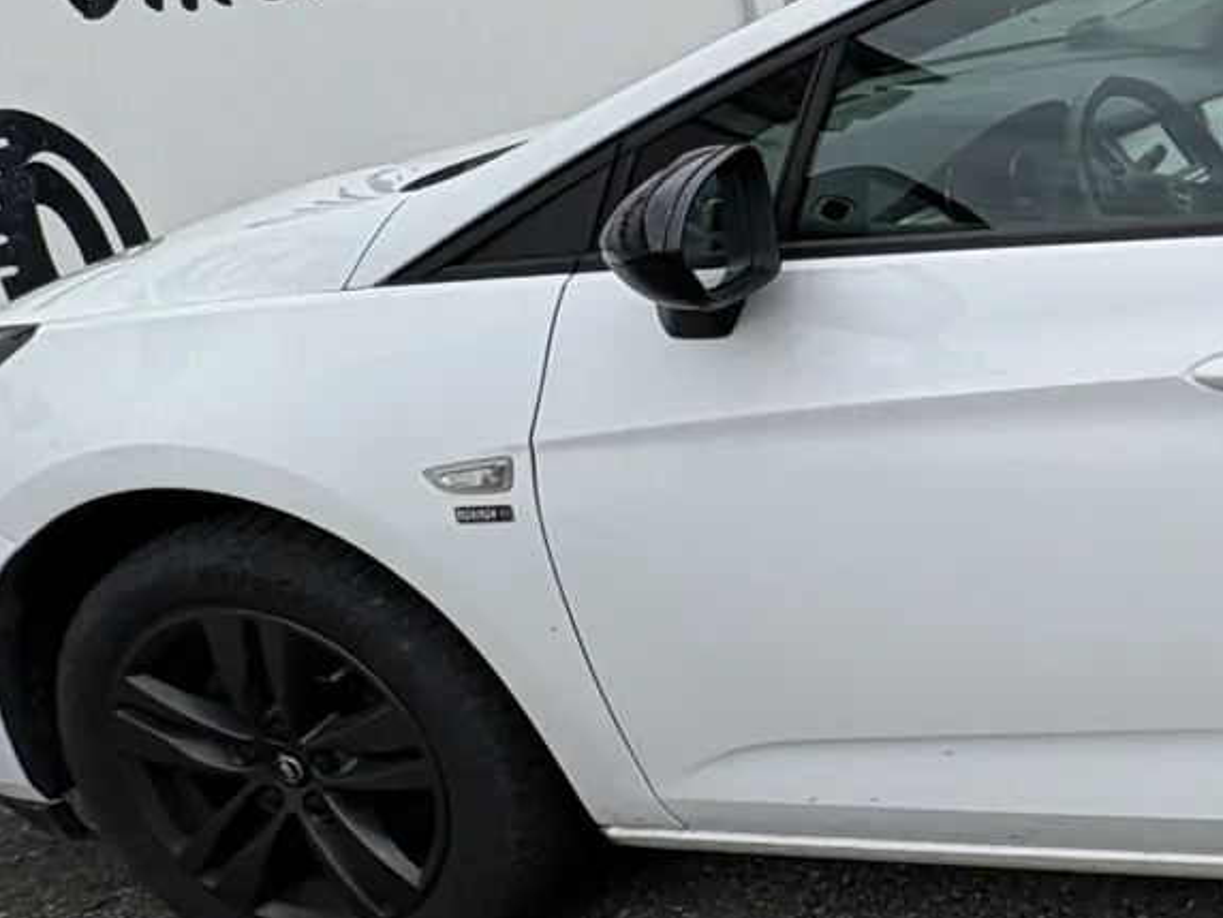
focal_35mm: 47
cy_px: 265
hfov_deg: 28.0
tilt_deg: -18.3
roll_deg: +2.0
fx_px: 1661
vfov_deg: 30.5
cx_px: 1811
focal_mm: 2.22
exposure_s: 1/1709
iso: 50
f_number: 2.2
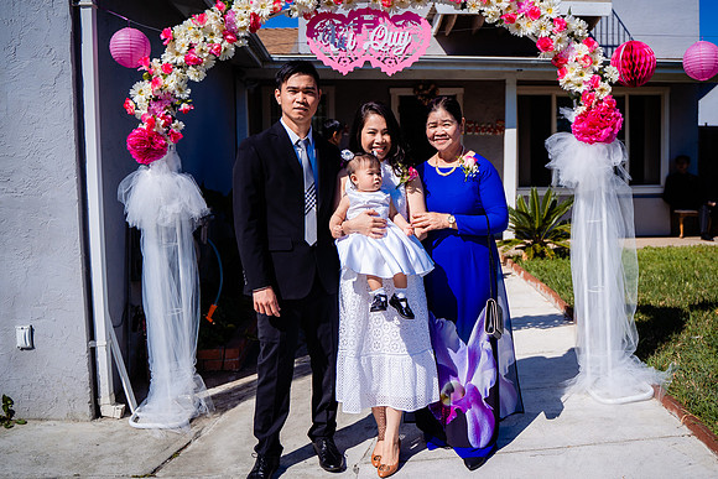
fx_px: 640
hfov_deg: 58.3
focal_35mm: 32
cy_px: 235
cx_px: 411
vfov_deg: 41.0
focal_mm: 28
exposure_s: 1/4000
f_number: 2.8
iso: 80
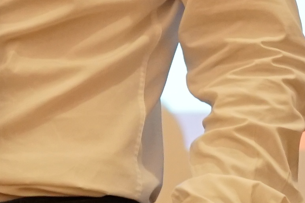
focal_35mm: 390
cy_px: -12
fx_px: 3305
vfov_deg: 3.5
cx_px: 39
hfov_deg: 5.3
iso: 1600
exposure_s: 1/160
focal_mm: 50
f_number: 2.2
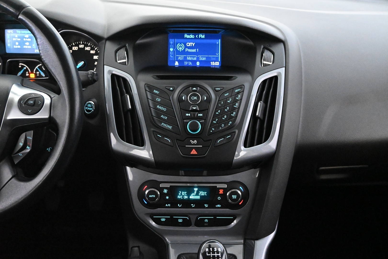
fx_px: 388
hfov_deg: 53.1
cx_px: 194
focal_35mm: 36
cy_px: 130
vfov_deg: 36.9
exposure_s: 1/40
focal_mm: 24
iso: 12800
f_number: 4.2
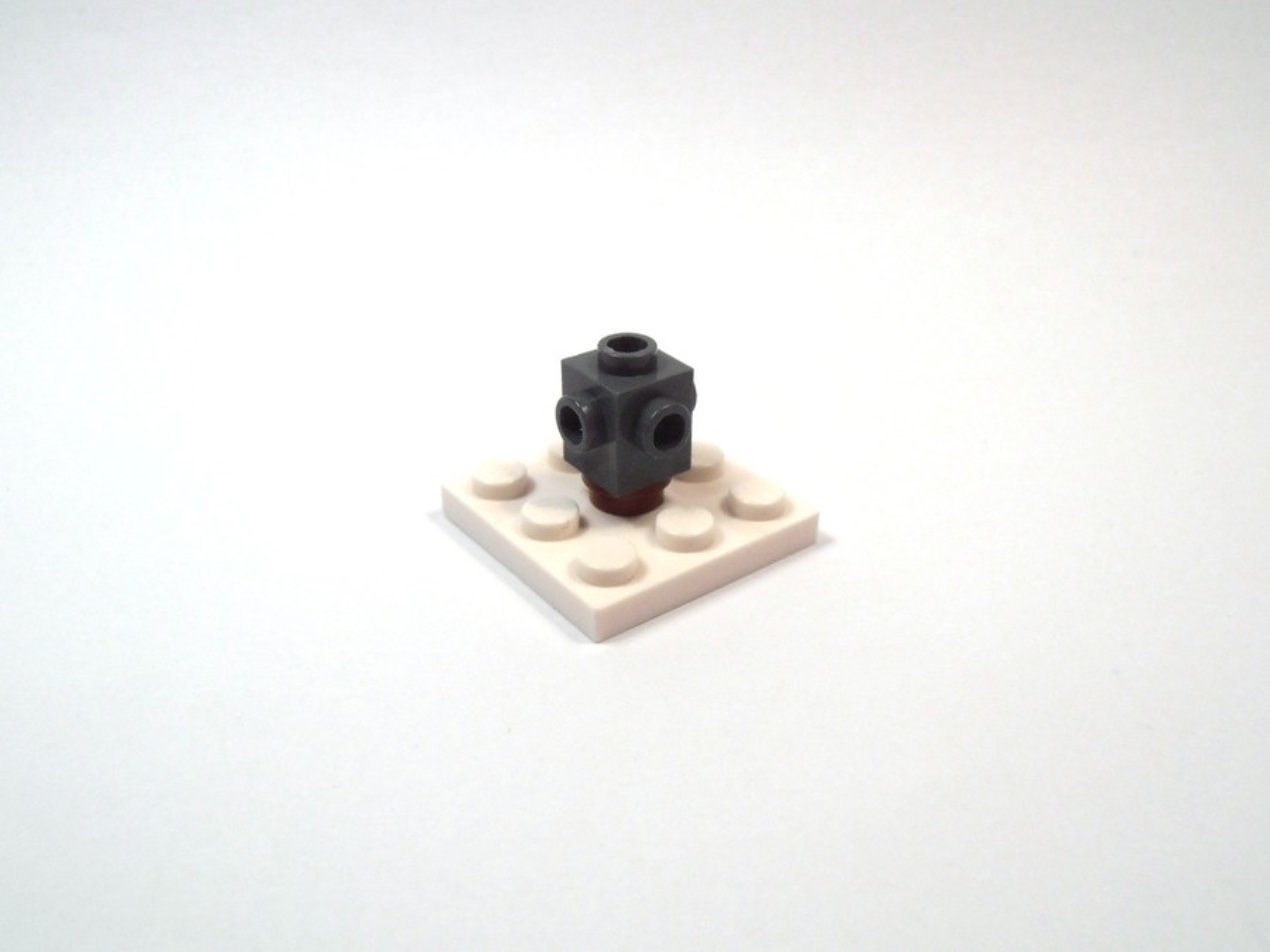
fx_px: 1357
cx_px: 635
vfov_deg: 38.7
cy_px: 476
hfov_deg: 50.1
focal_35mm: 37
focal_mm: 6.61
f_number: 3.9
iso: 80
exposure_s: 1/160
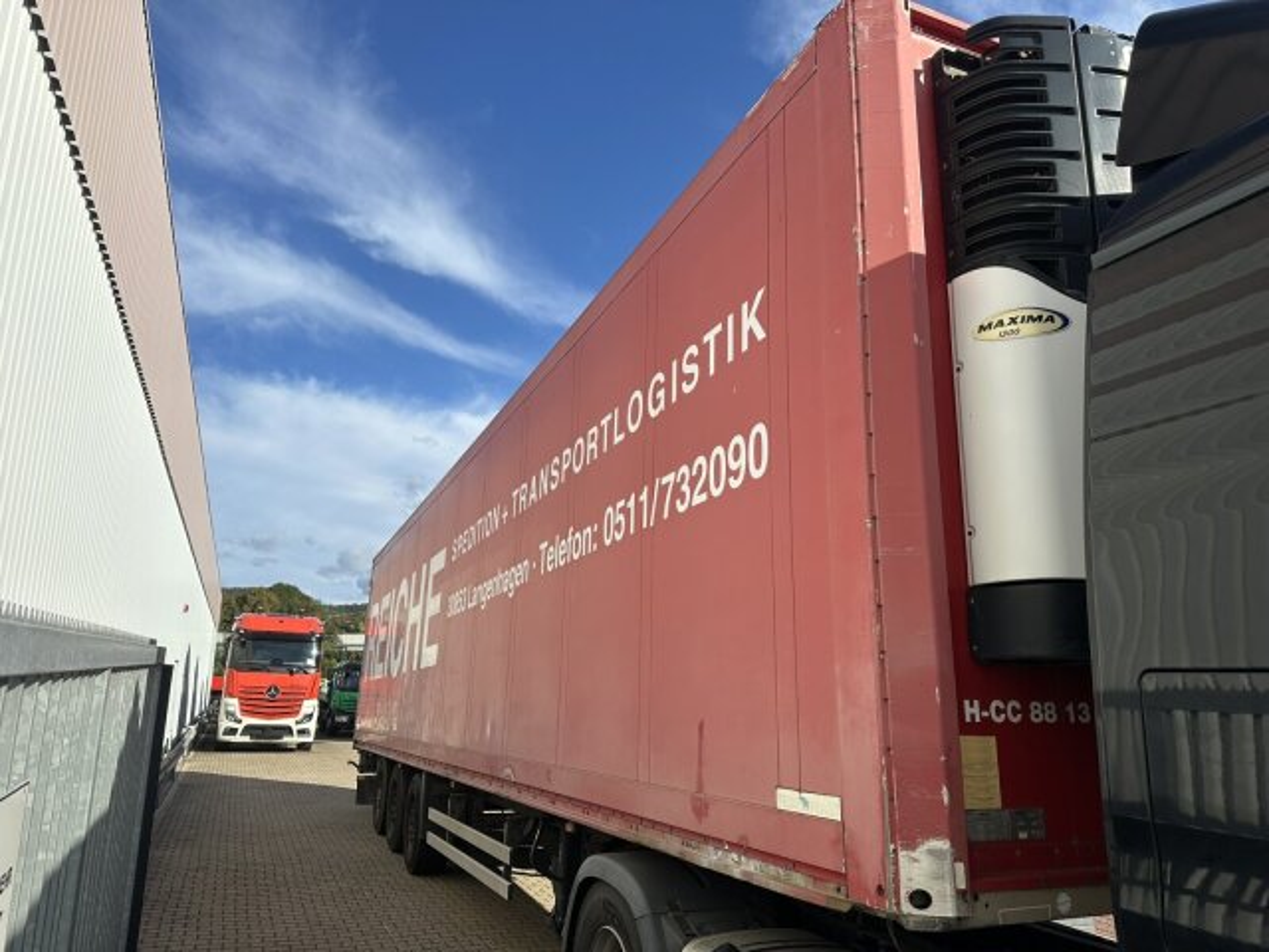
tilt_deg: +13.2
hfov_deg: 71.6
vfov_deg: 56.8
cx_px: 634
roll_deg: -1.1
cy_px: 476
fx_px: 880
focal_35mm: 24
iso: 80
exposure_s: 1/3861
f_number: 1.78
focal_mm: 6.86
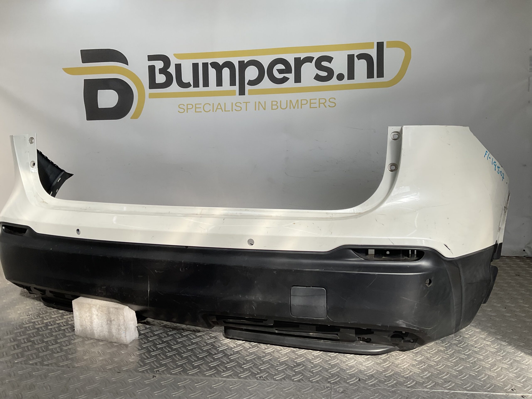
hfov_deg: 61.7
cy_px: 200
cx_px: 266
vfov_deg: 48.2
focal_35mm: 29
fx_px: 446
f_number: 1.8
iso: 16
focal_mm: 3
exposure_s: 1/770
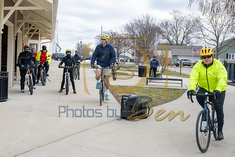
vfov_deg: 27.3
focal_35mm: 49
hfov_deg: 40.0
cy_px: 71
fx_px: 322
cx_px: 102
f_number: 7.1
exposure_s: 1/250
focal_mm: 37
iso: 250
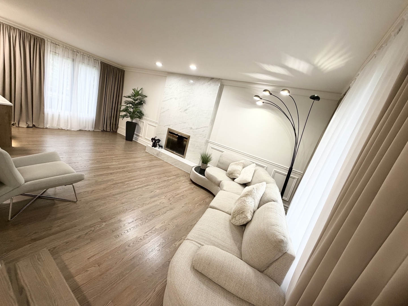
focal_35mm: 14
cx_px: 204
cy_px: 153
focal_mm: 2.22
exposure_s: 1/60
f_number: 2.2
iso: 250
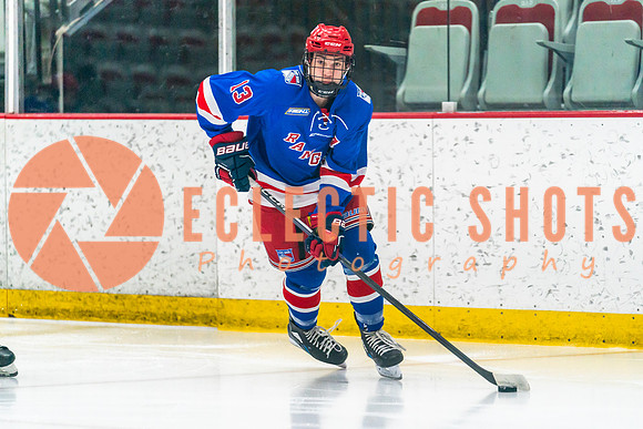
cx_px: 322
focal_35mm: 218
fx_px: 3899
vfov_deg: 6.3
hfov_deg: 9.4
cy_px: 252
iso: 3200
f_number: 2.8
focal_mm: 186
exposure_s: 1/1000
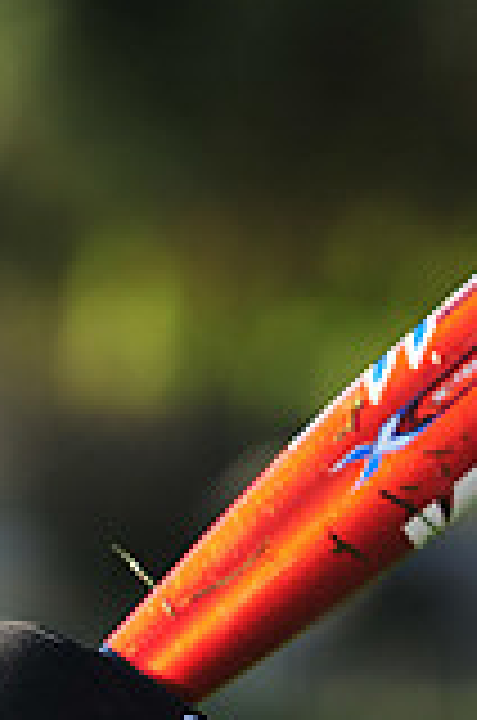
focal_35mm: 526
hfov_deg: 2.6
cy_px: 810
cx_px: 99
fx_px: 10499
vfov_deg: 3.9
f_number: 4.5
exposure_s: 1/800
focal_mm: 145
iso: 200
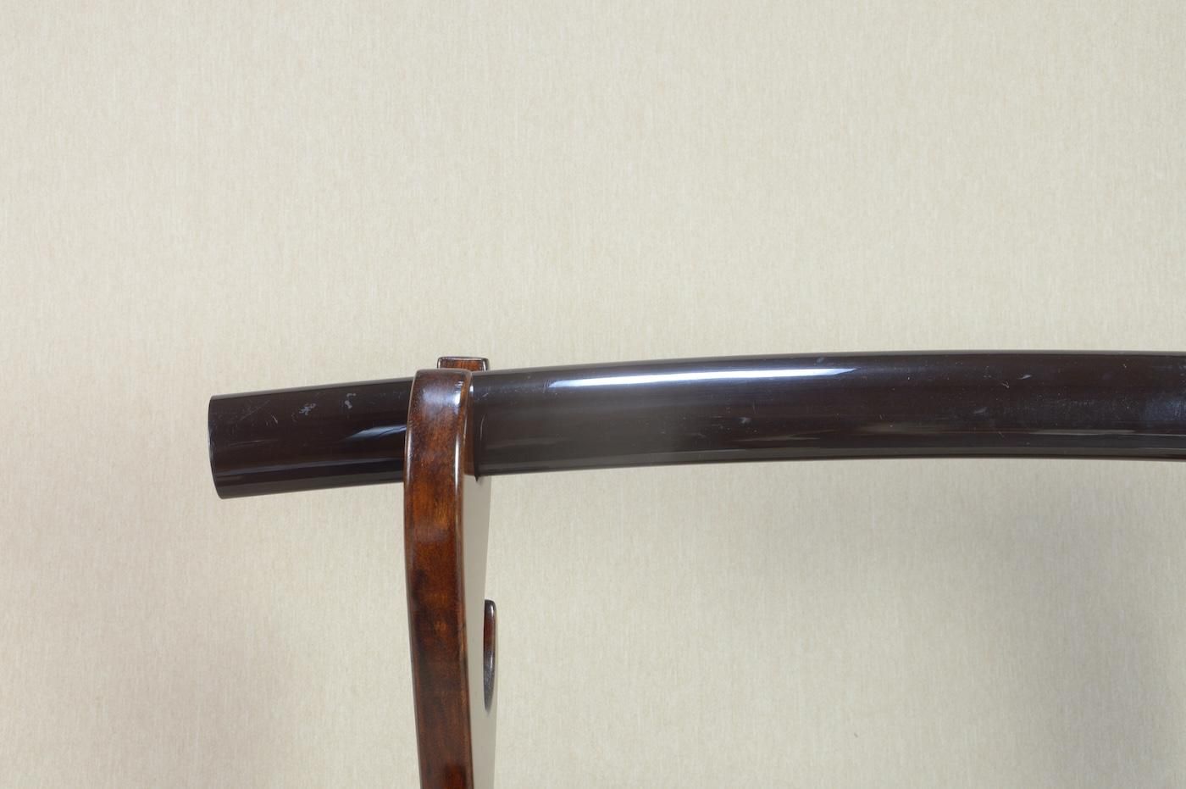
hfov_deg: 53.2
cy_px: 394
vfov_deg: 36.8
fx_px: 1185
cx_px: 593
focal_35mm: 36
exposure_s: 1/1.6
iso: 400
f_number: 11
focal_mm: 24
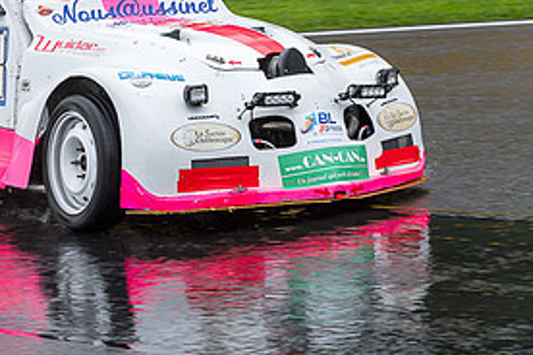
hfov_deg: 10.5
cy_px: 112
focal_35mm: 196
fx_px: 2902
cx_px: 272
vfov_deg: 7.0
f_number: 5
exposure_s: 1/250
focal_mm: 70
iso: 280
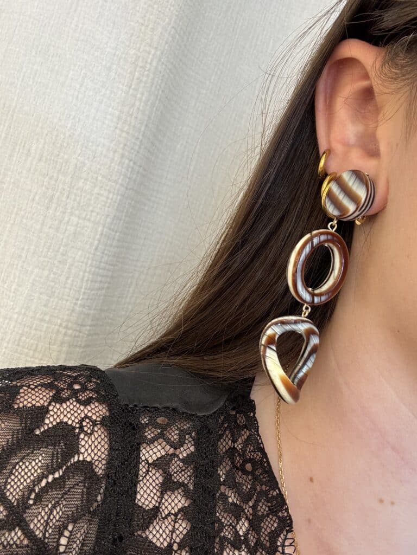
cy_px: 278
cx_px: 208
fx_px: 482
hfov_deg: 46.8
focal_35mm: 30
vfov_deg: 60.0
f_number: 1.9
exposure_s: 1/50
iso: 80
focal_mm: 2.69
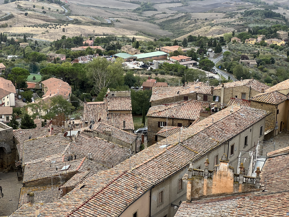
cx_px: 144
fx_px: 643
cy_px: 108
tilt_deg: -17.4
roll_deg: -1.1
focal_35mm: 77
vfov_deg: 19.1
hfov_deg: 25.3
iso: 32
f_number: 2.8
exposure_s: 1/183
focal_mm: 9
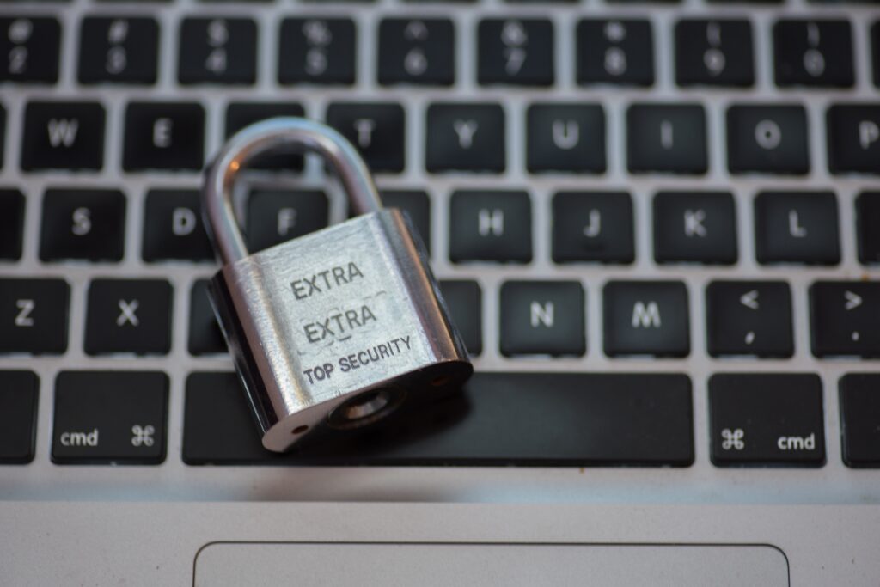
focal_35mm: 100
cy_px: 294
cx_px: 440
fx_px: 2445
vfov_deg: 13.7
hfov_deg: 20.4
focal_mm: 100
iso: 500
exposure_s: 1/30
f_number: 3.5
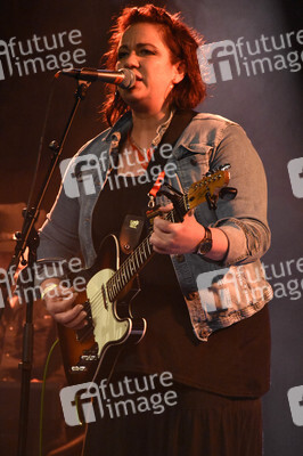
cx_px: 152
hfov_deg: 6.5
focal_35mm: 210
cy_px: 228
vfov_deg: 9.8
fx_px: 2656
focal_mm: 140
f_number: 6.3
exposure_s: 1/160
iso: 8000
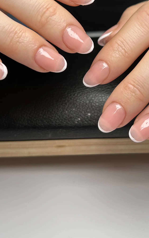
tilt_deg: -28.8
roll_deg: +4.0
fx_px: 357
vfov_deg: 36.3
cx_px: 92
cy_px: 69
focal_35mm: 55
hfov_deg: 23.5
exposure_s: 1/563
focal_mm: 5.7
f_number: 1.5
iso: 50
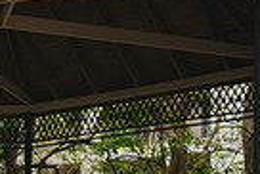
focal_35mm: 132
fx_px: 954
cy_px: 358
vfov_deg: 9.7
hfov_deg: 14.8
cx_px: -86
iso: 400
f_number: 2.8
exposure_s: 1/1600
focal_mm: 31
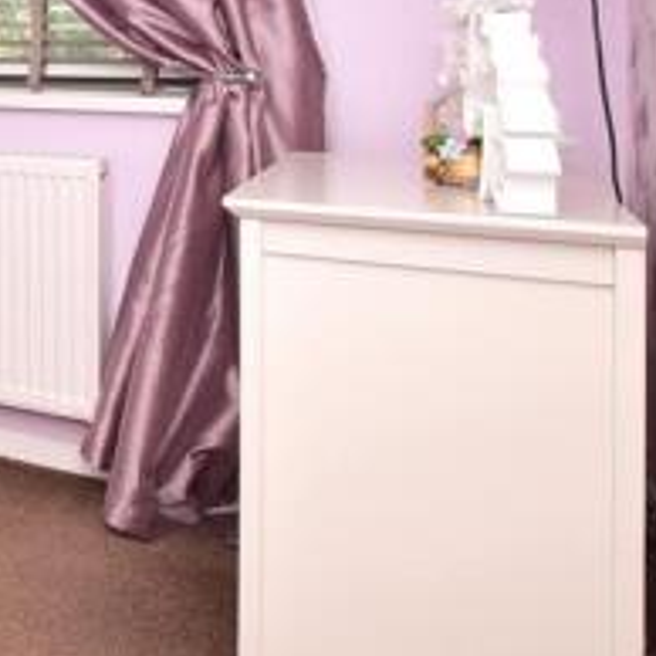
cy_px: 76
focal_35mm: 43
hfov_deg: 26.6
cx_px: -355
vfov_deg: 36.9
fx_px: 922
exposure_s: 1/200
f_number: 7.1
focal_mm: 10
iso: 400
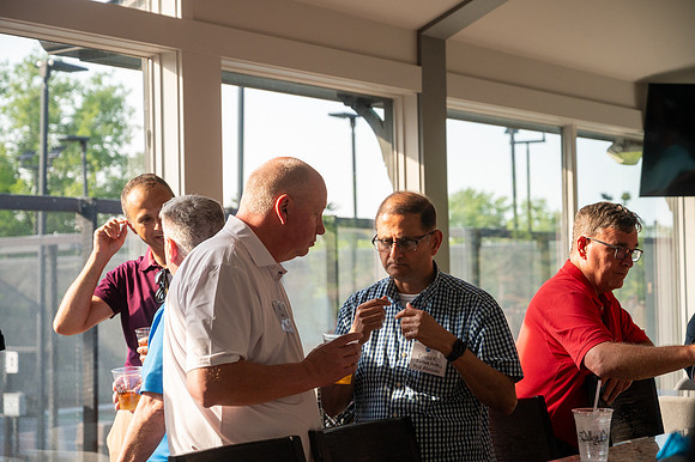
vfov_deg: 19.4
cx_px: 348
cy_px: 231
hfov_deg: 28.9
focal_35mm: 70
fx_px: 1351
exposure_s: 1/800
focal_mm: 70
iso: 640
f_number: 4.5
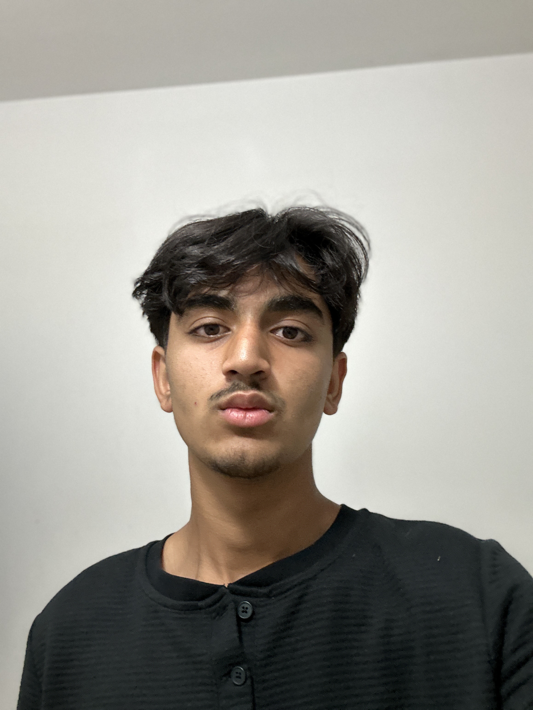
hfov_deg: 46.8
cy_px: 355
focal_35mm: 30
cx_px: 266
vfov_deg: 60.0
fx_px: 616
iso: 320
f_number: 1.9
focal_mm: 2.69
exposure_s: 1/40
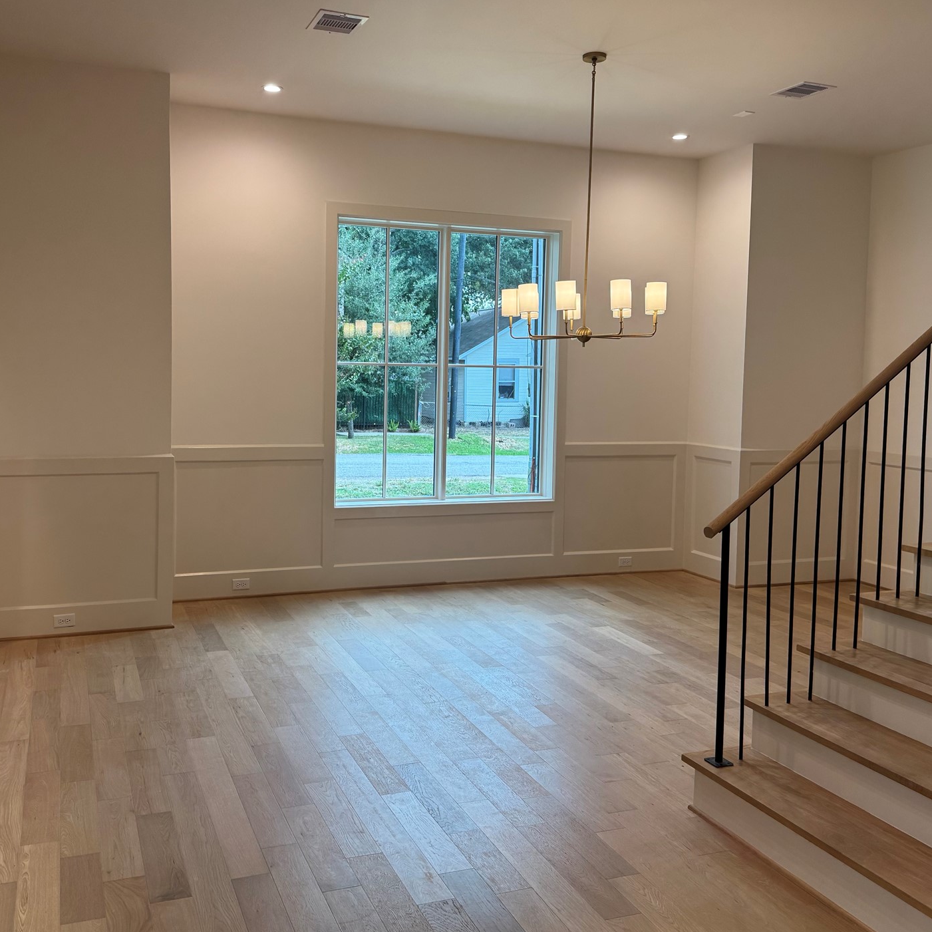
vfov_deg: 52.5
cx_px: 411
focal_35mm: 31
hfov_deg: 52.4
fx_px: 944
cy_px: 434
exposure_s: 1/120
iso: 160
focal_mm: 6.76
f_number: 1.78
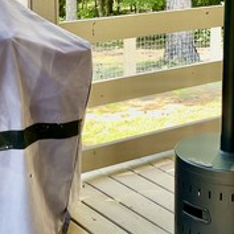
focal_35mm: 83
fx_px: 635
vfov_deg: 20.3
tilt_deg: -4.3
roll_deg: +0.1
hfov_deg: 20.9
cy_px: 3
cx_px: 118
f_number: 1.6
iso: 40
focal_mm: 5.1
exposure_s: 1/122
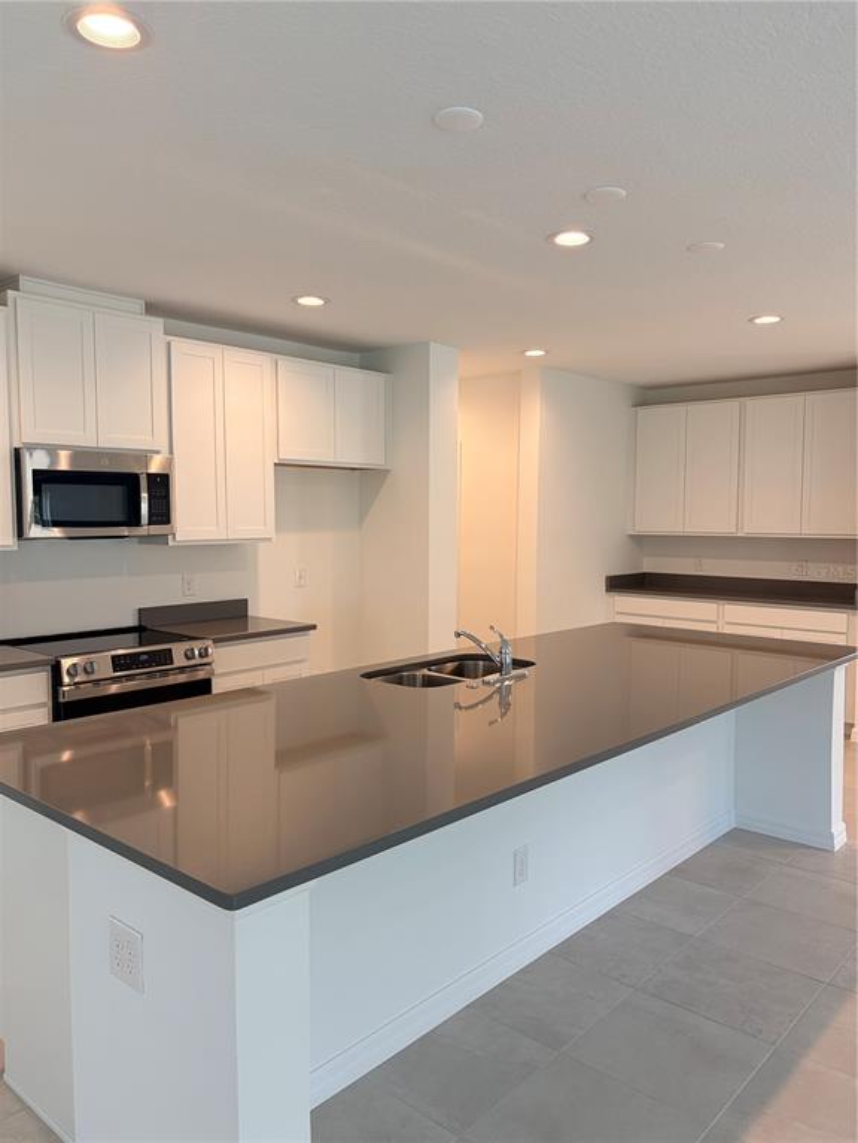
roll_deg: -0.1
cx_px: 429
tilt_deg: -3.9
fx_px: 859
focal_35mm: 26
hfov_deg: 53.1
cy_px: 572
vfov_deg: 67.3
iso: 64
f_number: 1.6
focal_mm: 5.96
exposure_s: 1/152
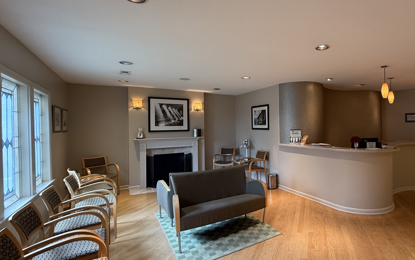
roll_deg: +1.1
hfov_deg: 82.5
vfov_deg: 59.6
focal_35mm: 20
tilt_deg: +0.4
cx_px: 273
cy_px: 124
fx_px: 226
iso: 200
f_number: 2.2
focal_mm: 2.22
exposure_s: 1/60
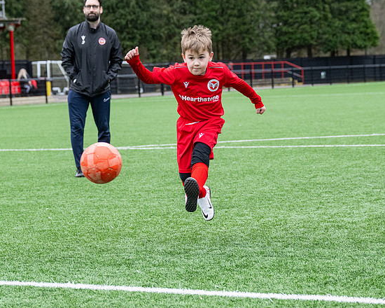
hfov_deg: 15.9
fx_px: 1379
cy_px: 155
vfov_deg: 12.7
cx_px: 192
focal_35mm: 121
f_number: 4.5
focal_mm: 70
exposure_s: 1/1250
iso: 1250
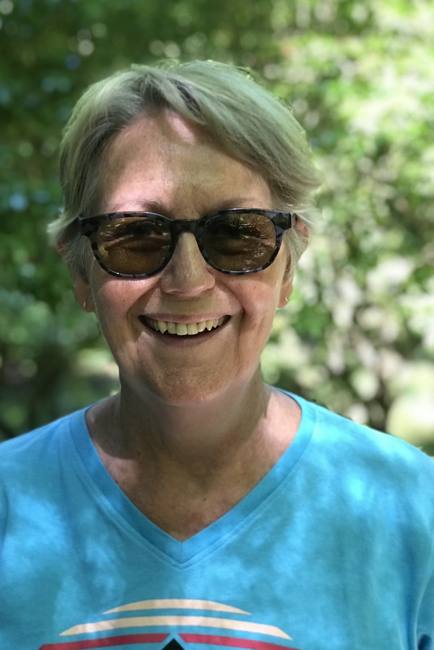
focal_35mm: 60
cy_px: 322
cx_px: 207
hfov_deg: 22.6
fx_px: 1085
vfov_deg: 33.4
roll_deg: +0.1
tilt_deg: -8.0
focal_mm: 6.6
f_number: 2.8
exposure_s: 1/60
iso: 80
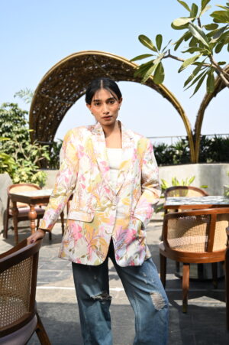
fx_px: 373
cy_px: 172
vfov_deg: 49.6
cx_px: 114
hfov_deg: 34.2
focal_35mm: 39
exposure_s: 1/500
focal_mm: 39
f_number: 4
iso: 100
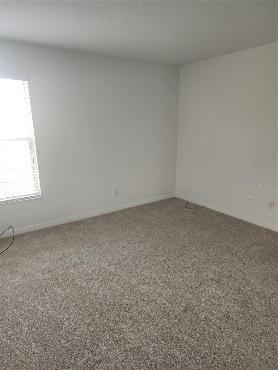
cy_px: 185
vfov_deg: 73.9
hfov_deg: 58.9
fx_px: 246
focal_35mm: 23
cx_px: 139
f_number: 1.8
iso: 160
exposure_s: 1/120
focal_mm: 6.4
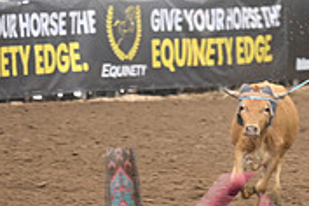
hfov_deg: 3.2
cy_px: 60
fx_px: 5613
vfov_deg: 2.1
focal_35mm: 654
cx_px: 271
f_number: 3.2
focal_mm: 200
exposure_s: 1/250
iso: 2500
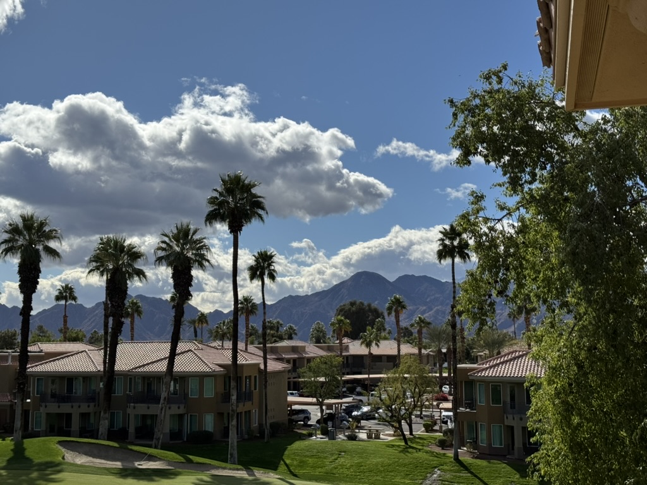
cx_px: 324
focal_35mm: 48
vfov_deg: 30.3
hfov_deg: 39.7
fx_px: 897
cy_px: 242
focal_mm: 6.76
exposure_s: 1/10526
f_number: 1.78
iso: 80
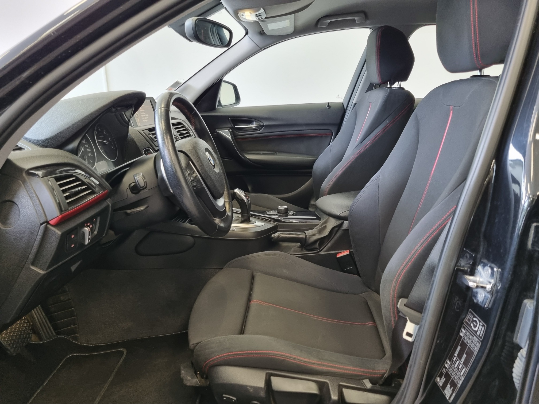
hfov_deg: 67.3
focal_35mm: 26
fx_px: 405
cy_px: 202
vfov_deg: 53.1
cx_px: 270
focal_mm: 5.4
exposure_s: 1/50
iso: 320
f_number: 1.8
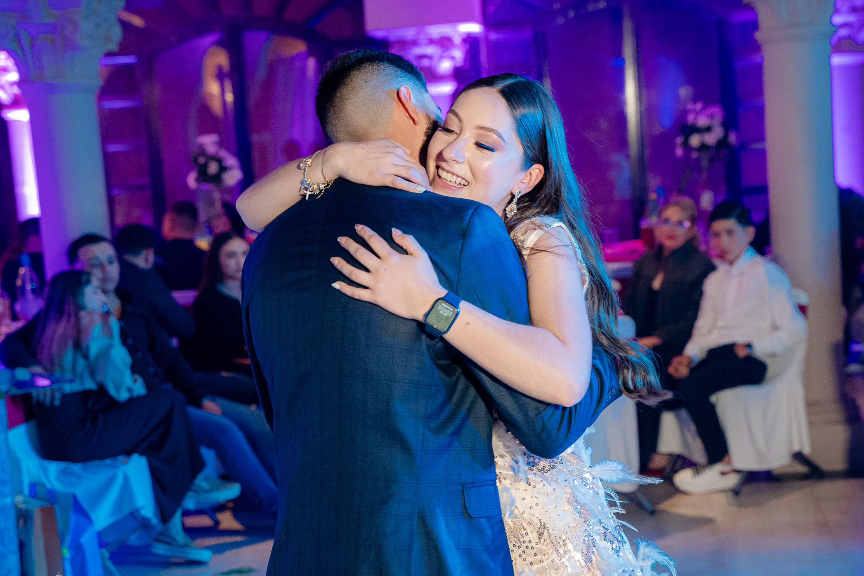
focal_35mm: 68
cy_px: 306
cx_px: 485
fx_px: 1632
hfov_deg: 29.6
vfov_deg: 20.0
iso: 4000
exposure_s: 1/125
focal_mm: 59
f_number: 4.5
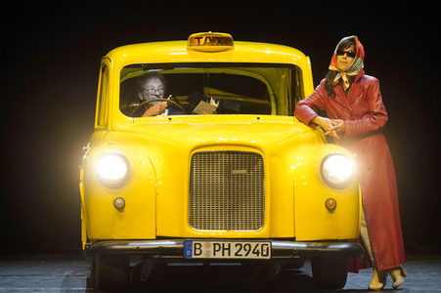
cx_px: 220
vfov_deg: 8.8
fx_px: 1910
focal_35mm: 156
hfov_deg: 13.2
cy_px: 146
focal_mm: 156
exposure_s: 1/160
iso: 1250
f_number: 5.6
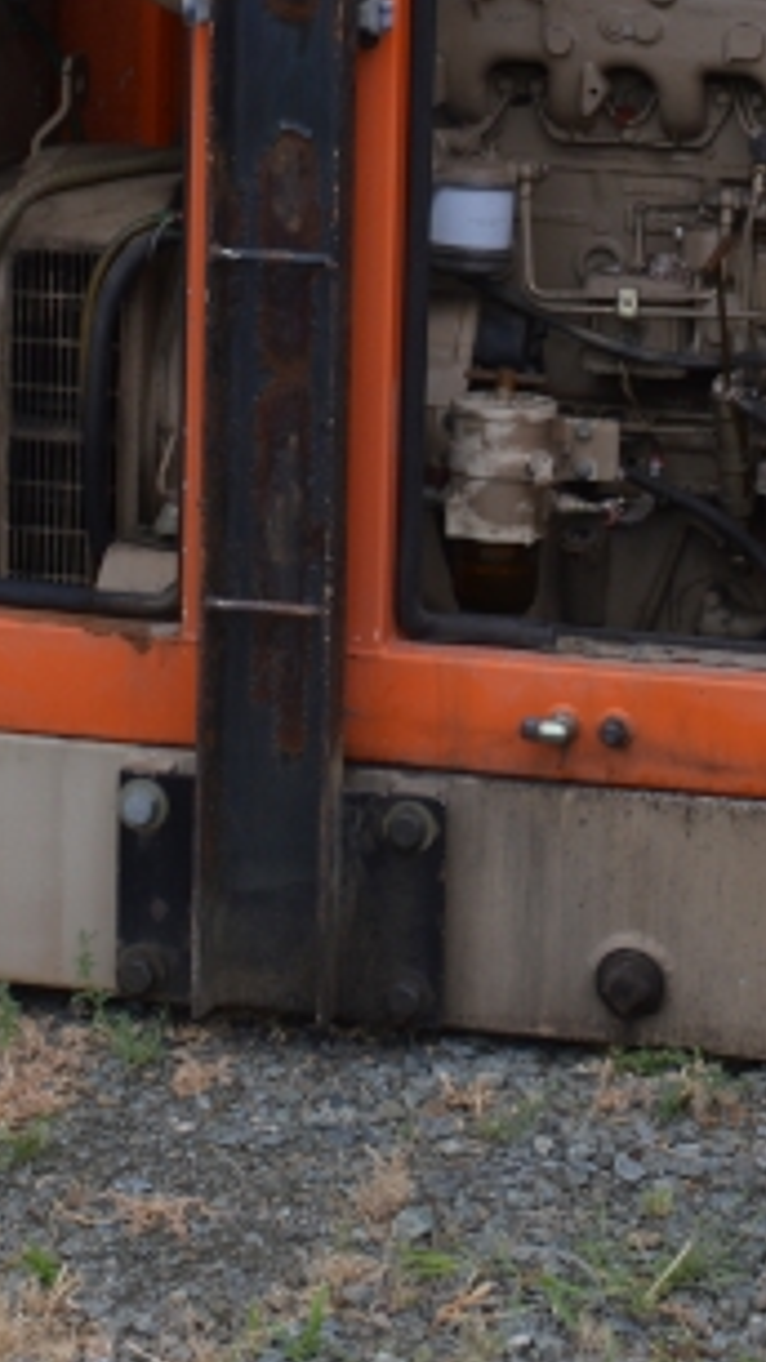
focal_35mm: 123
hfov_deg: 9.8
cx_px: 285
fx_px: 4444
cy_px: 60
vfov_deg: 17.1
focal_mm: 24
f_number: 5.6
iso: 100
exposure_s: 1/125
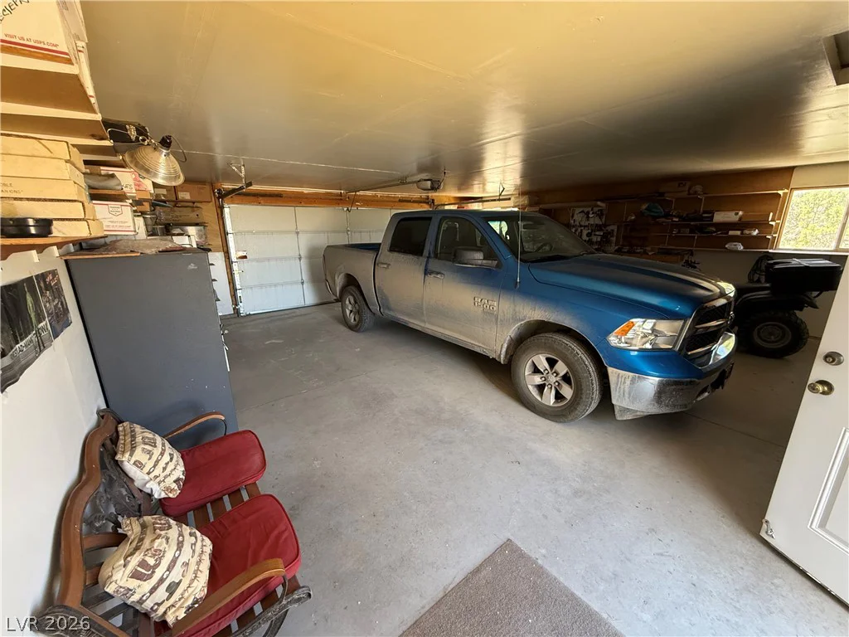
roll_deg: +0.6
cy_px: 318
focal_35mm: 14
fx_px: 343
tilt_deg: -14.4
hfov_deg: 102.1
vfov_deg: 85.7
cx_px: 424
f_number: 2.2
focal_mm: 2.22
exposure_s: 1/99
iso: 320
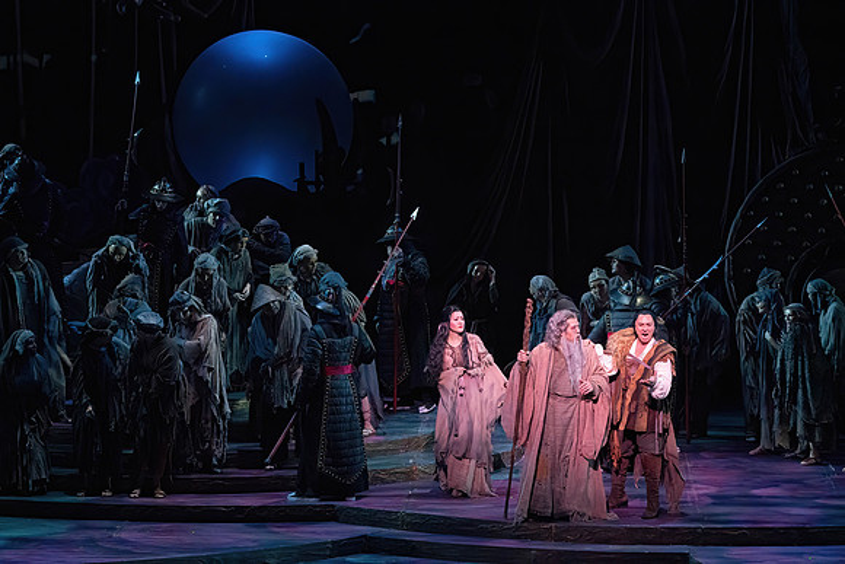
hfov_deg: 16.5
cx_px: 422
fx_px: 2911
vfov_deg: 11.1
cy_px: 282
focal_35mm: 124
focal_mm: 124
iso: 20000
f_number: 10
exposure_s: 1/320
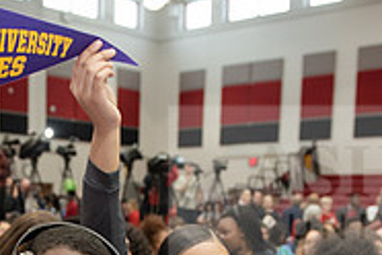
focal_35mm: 75
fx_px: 796
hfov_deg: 26.7
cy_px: 355
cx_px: 107
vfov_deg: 16.9
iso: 1600
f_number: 3.5
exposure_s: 1/160
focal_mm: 24
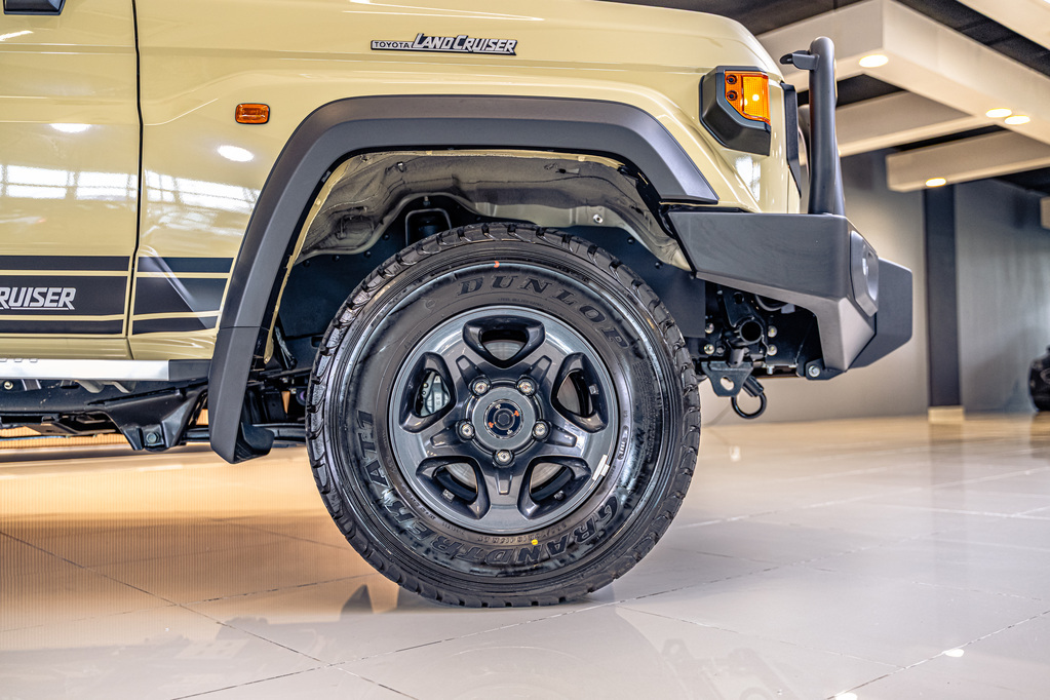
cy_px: 350
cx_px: 525
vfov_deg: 39.4
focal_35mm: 34
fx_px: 977
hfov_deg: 56.5
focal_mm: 33.5
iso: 1250
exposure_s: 1/200
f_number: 2.8
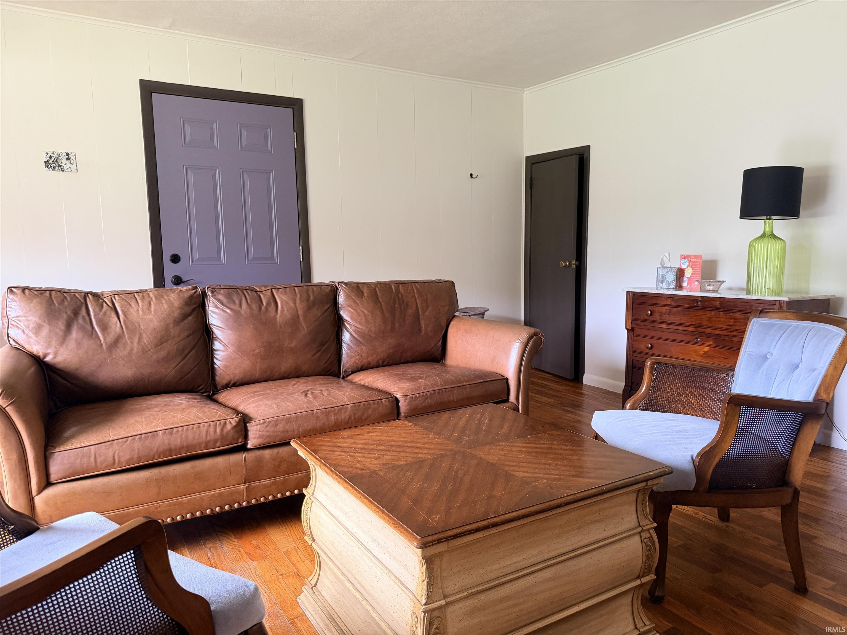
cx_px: 424
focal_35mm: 24
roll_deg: +0.7
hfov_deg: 71.6
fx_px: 587
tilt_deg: -6.4
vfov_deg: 56.8
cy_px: 318
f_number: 1.78
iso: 400
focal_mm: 6.76
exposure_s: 1/60
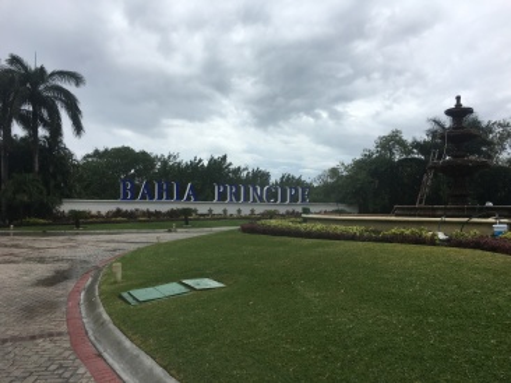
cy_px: 192
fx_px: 428
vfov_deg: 48.2
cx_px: 256
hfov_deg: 61.7
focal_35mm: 29
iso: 25
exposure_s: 1/1876
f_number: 2.2
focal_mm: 4.15
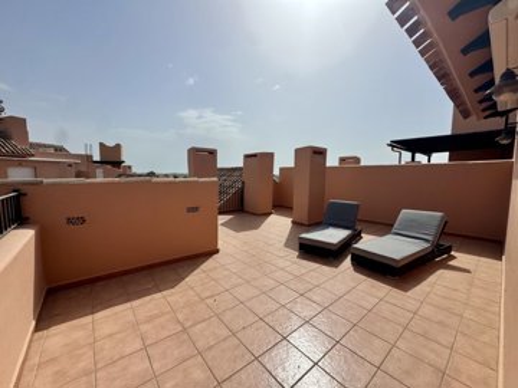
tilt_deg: -5.2
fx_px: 209
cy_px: 194
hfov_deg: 102.1
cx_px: 259
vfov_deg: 85.7
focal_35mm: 14
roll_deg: -1.5
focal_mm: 2.22
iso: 40
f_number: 2.2
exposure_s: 1/3906
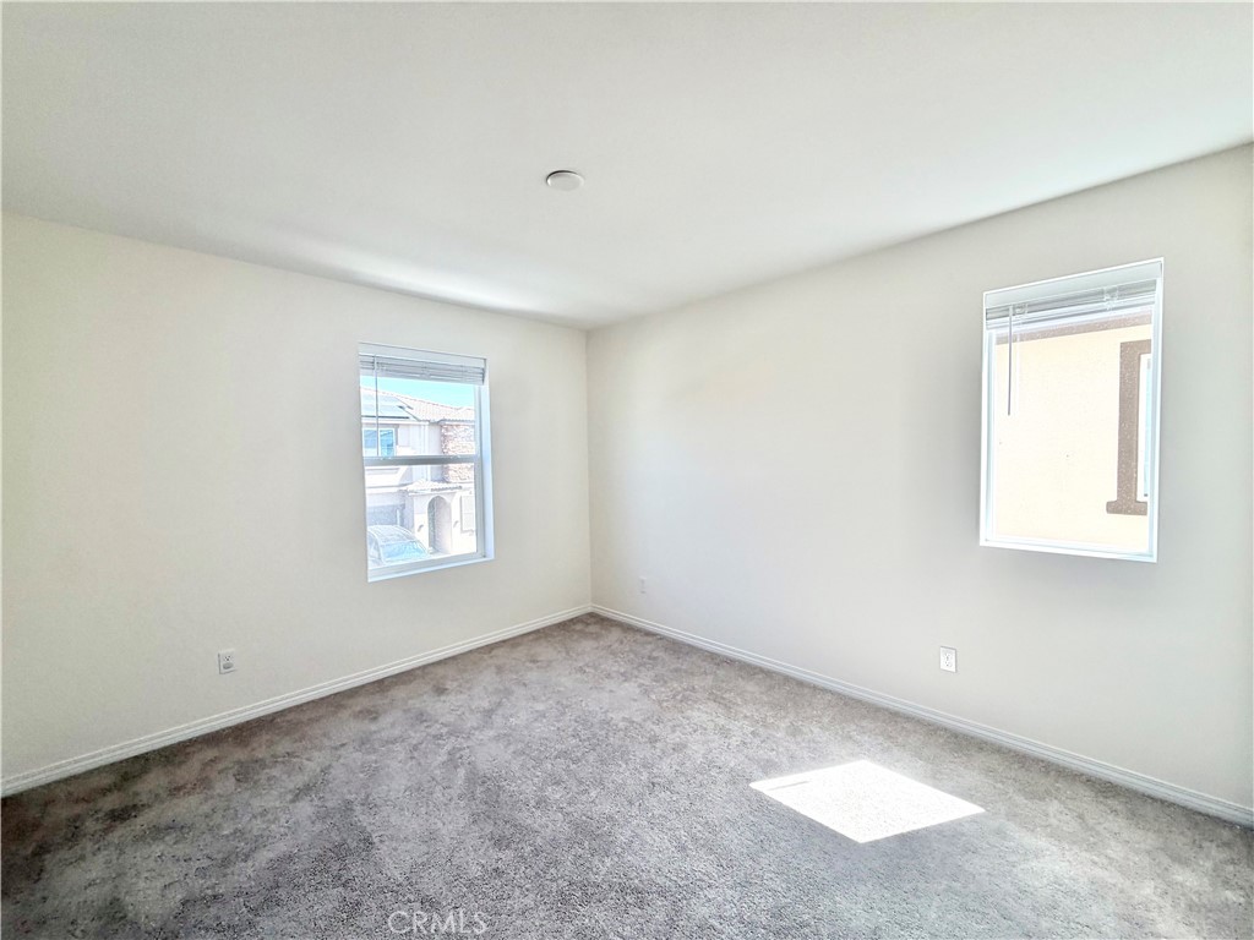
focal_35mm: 14
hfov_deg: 102.1
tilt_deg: -2.6
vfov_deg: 85.7
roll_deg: +0.7
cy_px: 470
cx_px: 627
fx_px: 507
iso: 50
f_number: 2.2
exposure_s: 1/121
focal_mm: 2.22
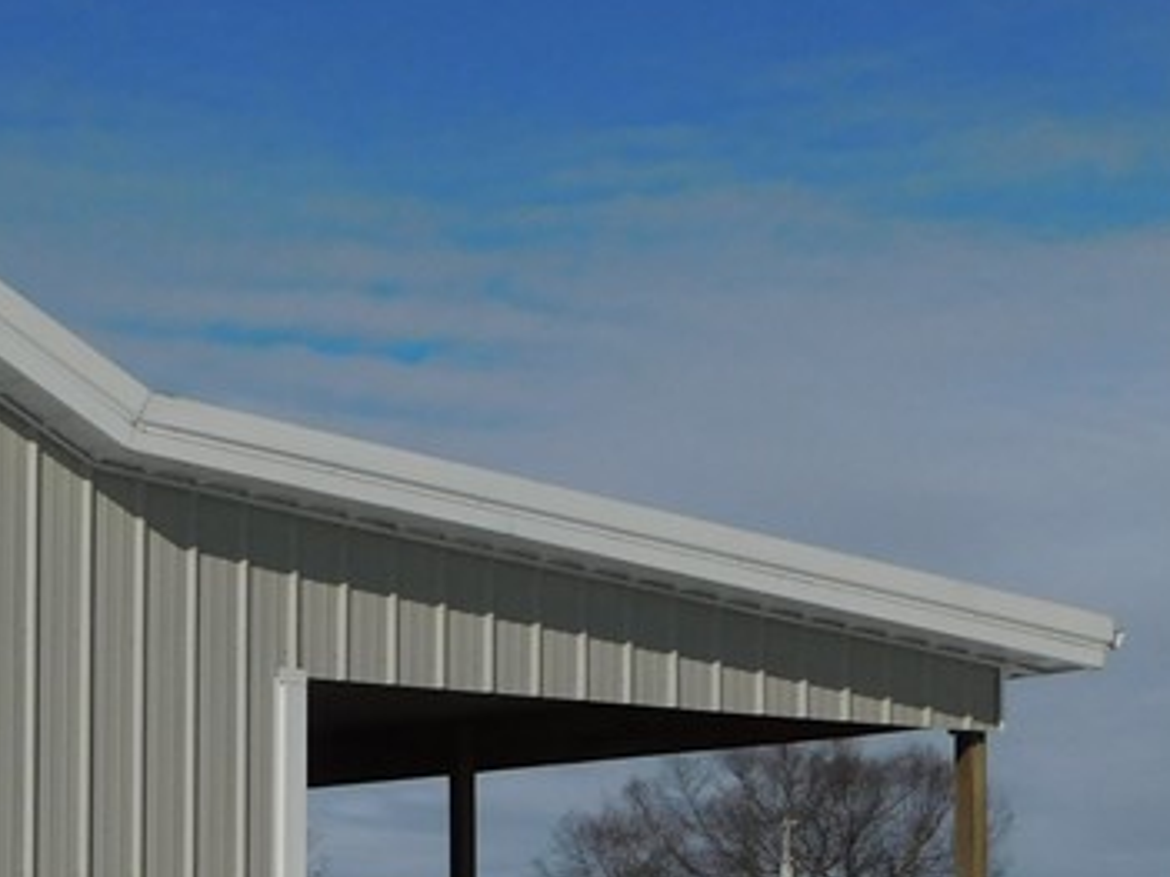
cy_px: 864
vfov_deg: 13.9
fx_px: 3548
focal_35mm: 105
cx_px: -333
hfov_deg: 17.6
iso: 125
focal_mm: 6.3
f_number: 7
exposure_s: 1/1000
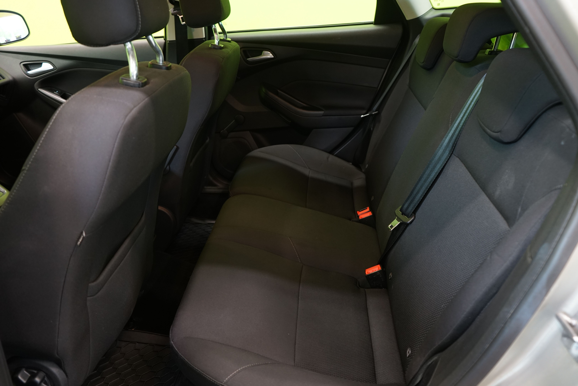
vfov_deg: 45.0
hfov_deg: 63.7
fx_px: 466
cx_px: 289
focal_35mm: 29
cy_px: 193
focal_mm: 29
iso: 800
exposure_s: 1/10
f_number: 4.5
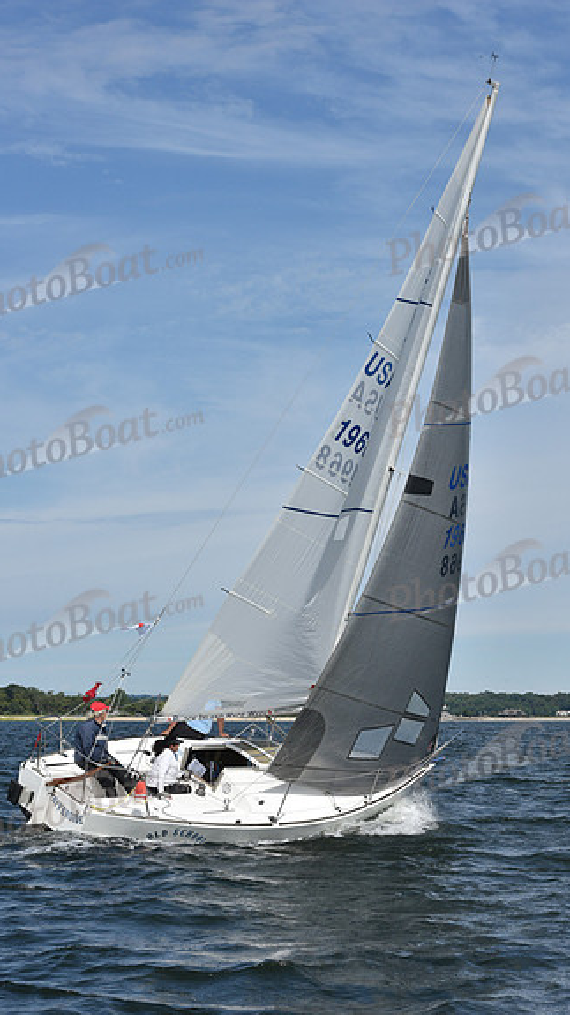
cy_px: 510
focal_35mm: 74
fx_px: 1990
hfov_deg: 16.3
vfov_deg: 28.6
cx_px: 296
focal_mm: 70
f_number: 11
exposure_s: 1/1000
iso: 320
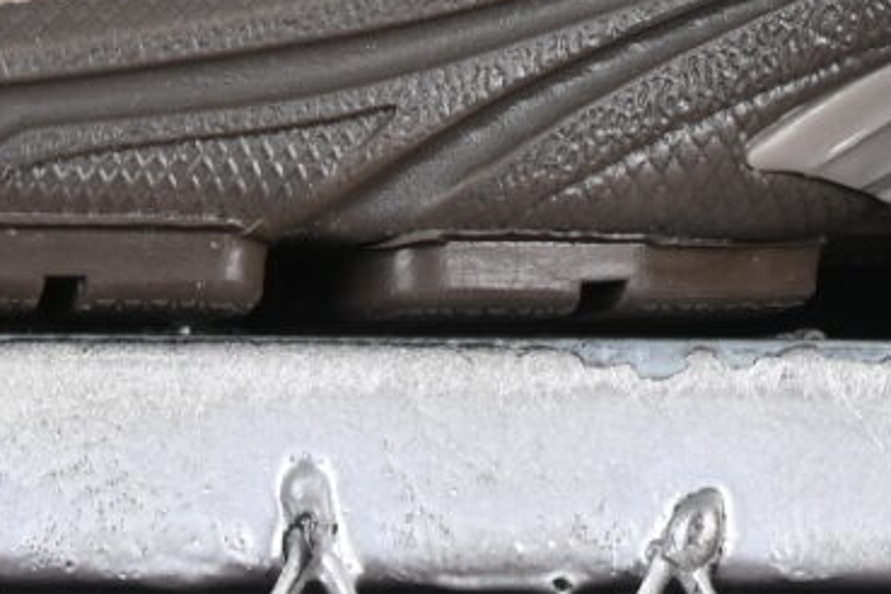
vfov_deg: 2.6
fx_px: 12869
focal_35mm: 520
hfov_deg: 4.0
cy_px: -904
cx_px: 669
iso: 160
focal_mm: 50
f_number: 7.1
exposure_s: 1/80
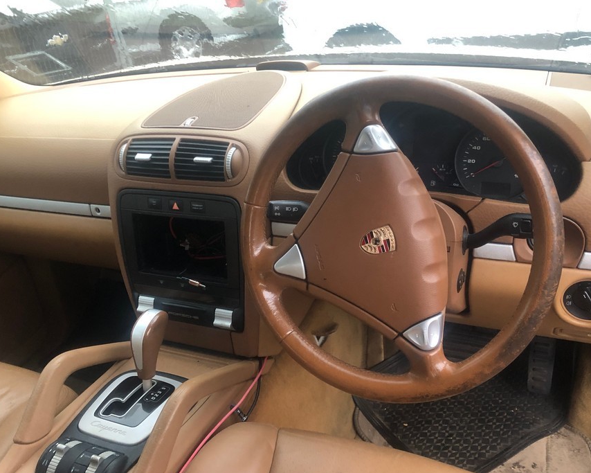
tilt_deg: -26.6
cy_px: 243
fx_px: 560
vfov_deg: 45.8
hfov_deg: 55.7
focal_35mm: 32
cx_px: 296
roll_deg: +10.0
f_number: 1.8
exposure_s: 1/15
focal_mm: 4
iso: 64
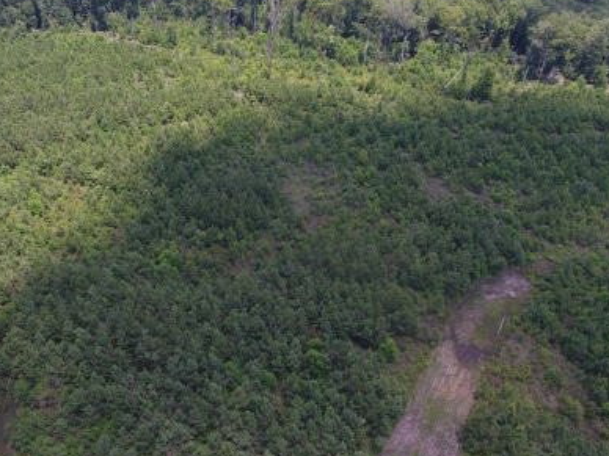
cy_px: 252
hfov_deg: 55.3
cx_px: 292
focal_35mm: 33
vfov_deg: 42.9
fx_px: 581
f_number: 2.8
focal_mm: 3.61
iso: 100
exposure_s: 1/320
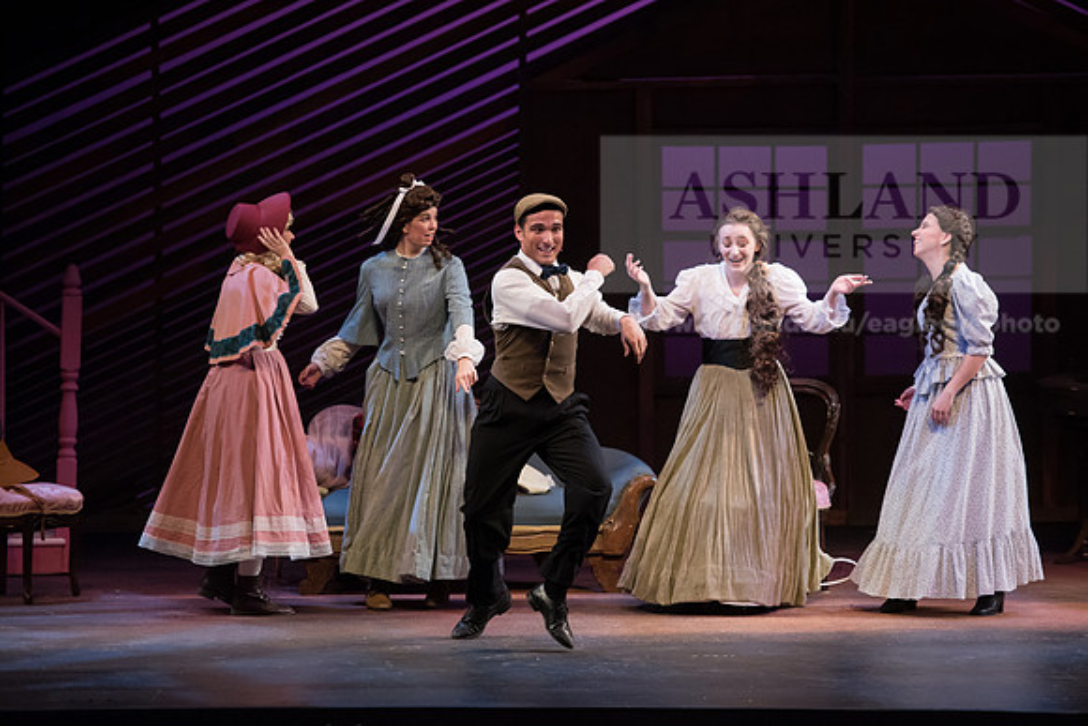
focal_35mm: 165
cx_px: 544
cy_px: 363
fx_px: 4988
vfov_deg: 8.3
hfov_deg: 12.4
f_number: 3.2
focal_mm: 165
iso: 3200
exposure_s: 1/500
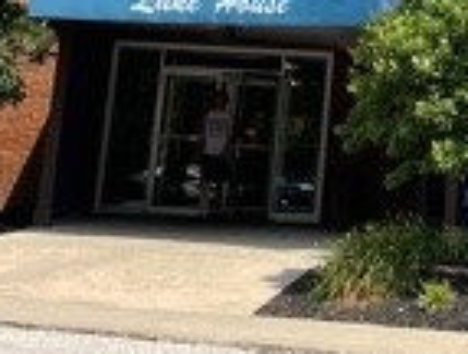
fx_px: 1572
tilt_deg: +17.8
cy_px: -357
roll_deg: -3.9
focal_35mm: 116
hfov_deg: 16.5
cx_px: 507
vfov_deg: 11.5
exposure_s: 1/2123
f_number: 1.6
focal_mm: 5.1
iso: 32
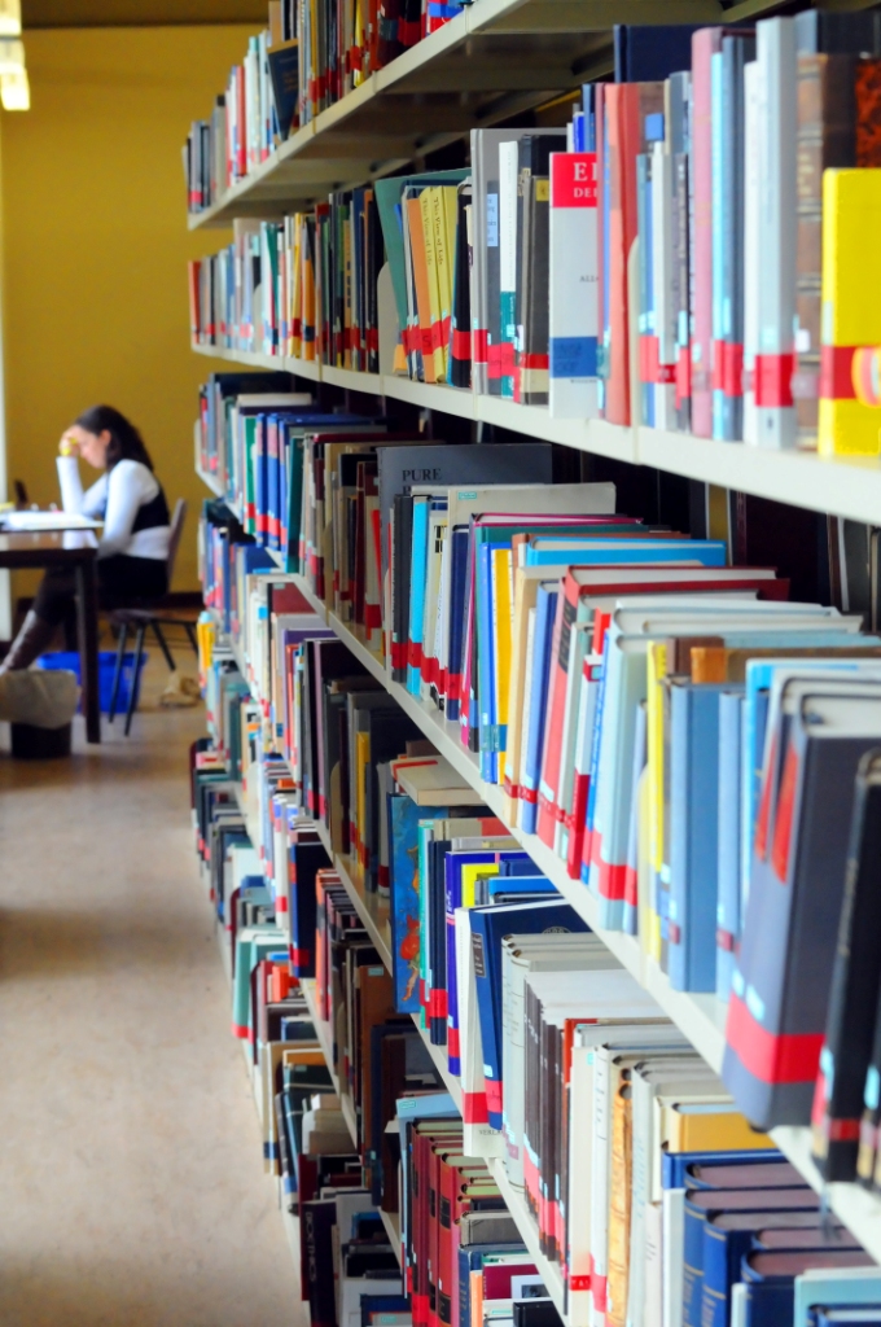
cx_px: 440
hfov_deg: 14.7
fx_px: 3423
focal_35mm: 93
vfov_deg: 21.9
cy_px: 664
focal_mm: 62
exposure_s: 1/250
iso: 2500
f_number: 8
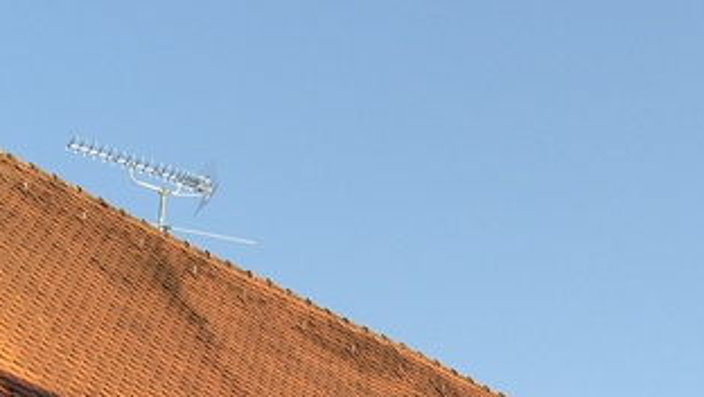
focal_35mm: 106
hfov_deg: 20.2
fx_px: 1980
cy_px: 550
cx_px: 318
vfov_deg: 11.1
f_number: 4
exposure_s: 1/200
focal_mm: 7.9
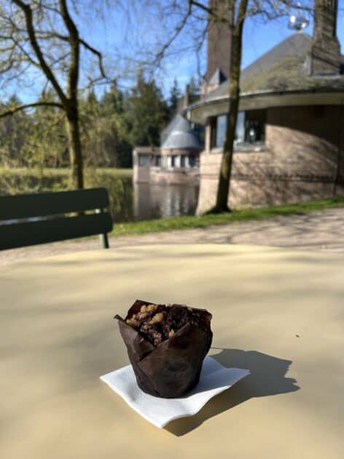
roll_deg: -0.8
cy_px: 230
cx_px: 172
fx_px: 345
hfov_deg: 53.0
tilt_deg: -9.2
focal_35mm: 26
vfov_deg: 67.3
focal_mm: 5.7
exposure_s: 1/2571
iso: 50
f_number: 1.5
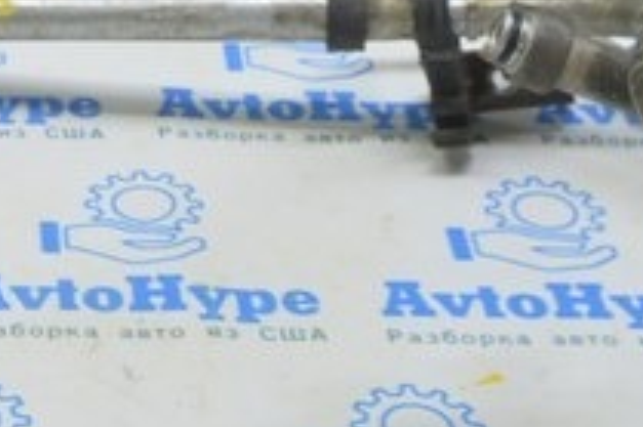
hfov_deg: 13.5
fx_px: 2623
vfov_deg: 8.9
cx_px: -197
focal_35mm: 147
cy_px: -364
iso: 400
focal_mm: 20
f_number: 5.6
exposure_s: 1/20
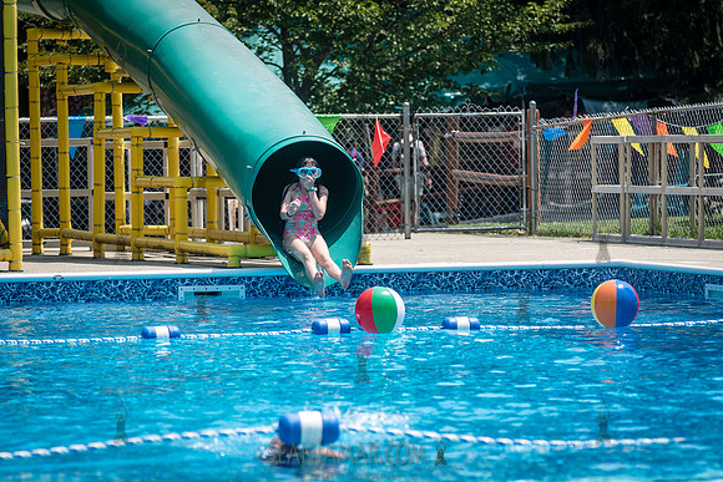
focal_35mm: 183
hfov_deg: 11.2
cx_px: 328
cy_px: 274
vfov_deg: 7.5
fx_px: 3680
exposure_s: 1/2000
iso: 200
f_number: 4
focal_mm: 135
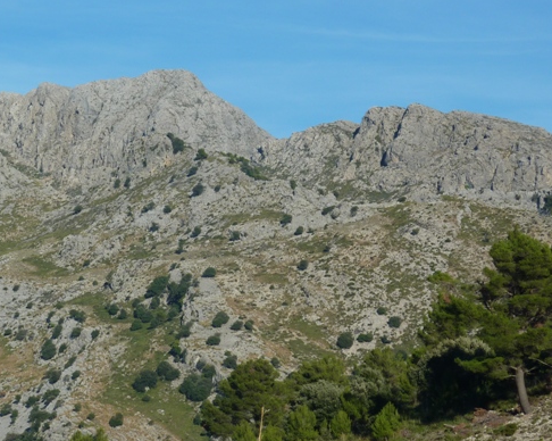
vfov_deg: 7.7
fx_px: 3281
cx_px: 217
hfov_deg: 9.6
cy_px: 236
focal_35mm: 201
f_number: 5.6
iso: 80
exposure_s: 1/500
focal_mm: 22.5
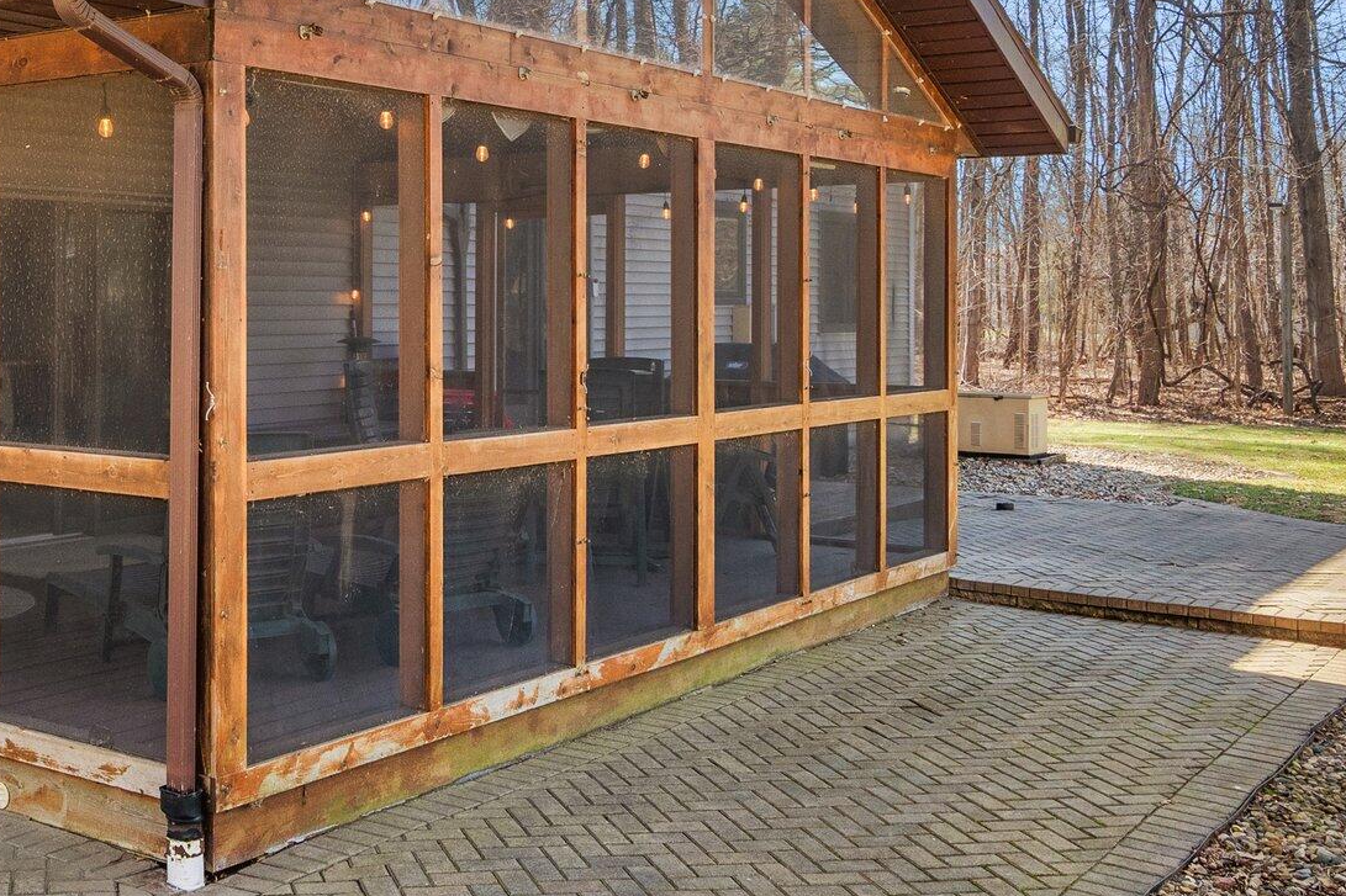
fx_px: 1645
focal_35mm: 44
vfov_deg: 30.2
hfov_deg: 42.9
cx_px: 316
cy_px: 277
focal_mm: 16
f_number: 7.1
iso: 400
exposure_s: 1/60
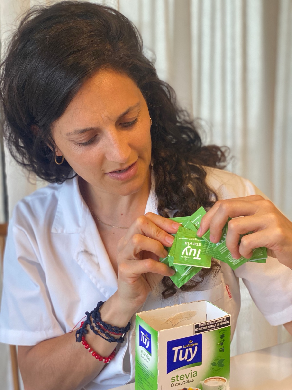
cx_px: 146
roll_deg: +0.3
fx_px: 585
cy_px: 195
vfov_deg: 36.8
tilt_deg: -8.0
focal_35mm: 52
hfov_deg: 28.0
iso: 250
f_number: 2
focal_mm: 6
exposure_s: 1/100
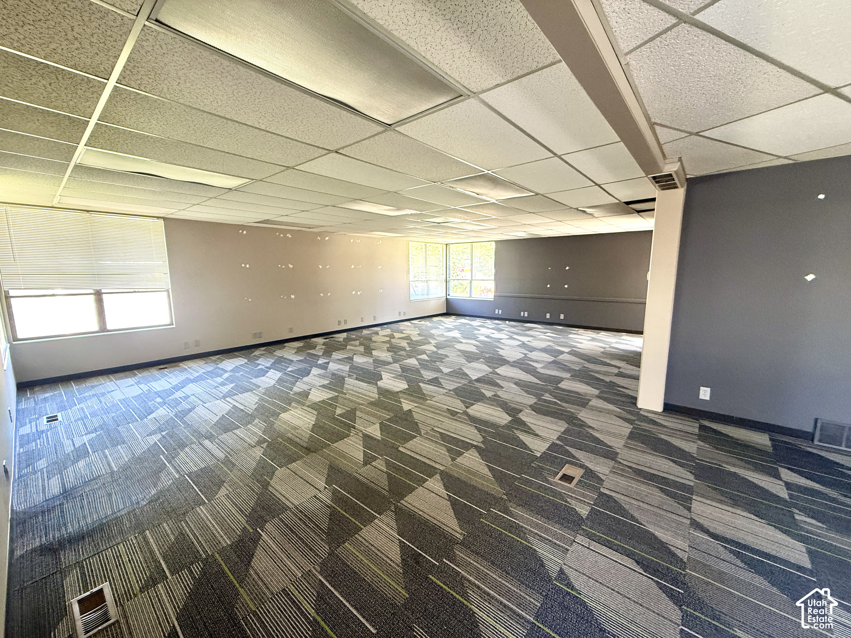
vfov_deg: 85.7
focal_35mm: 14
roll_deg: +0.1
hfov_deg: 102.1
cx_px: 426
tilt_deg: -7.8
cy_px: 319
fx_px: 344
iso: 400
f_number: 2.2
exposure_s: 1/60
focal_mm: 2.22
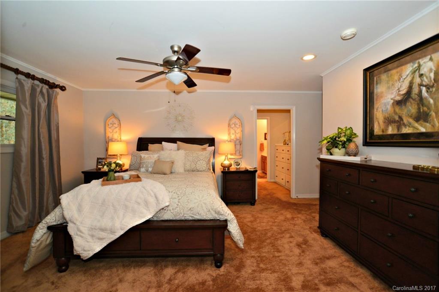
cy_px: 146
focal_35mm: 14
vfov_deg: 81.2
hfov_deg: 104.3
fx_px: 171
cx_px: 220
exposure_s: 1/60
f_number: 5
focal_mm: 14
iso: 800
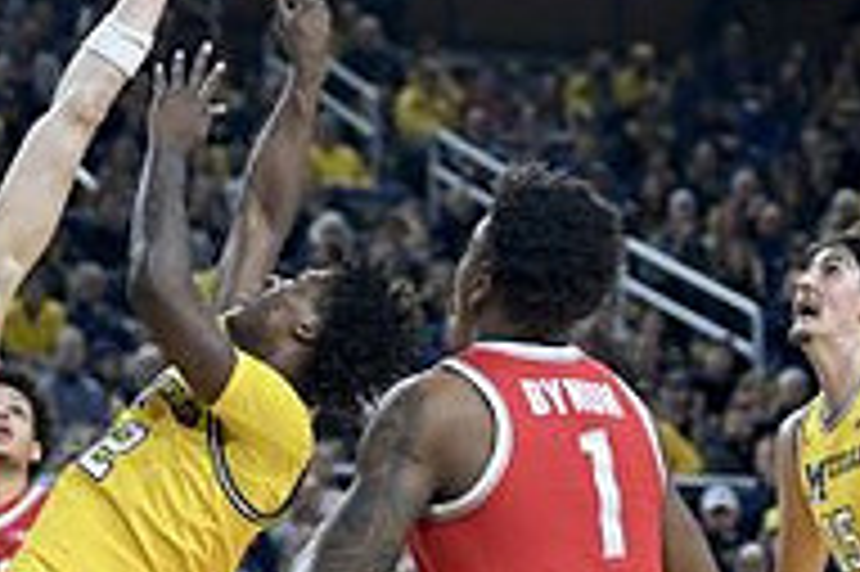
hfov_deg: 9.7
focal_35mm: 213
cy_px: 300
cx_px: 270
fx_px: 5084
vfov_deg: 6.4
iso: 2500
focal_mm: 70
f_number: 2.8
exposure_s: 1/1250
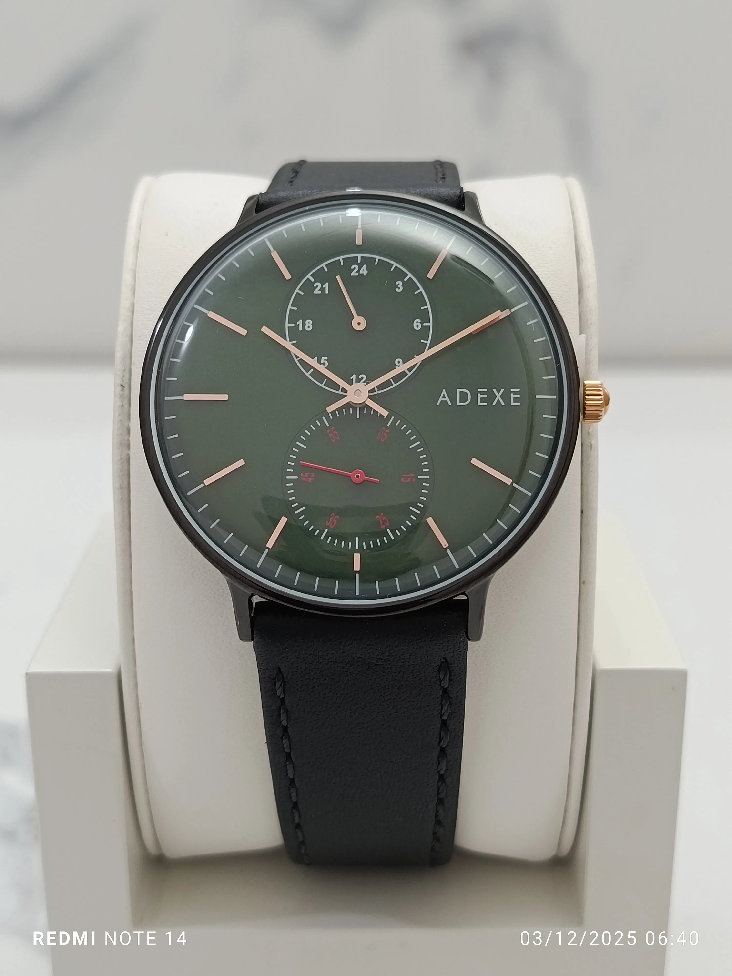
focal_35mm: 48
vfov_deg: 39.7
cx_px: 366
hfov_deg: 30.3
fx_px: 1353
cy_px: 488
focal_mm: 5.24
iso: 480
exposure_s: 1/100
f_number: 1.7
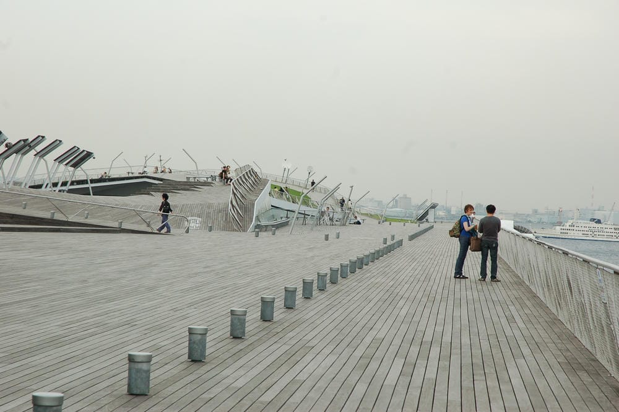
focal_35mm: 105
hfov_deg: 19.5
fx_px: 1804
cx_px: 310
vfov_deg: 13.0
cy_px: 206
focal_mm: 70
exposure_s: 1/200
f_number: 10
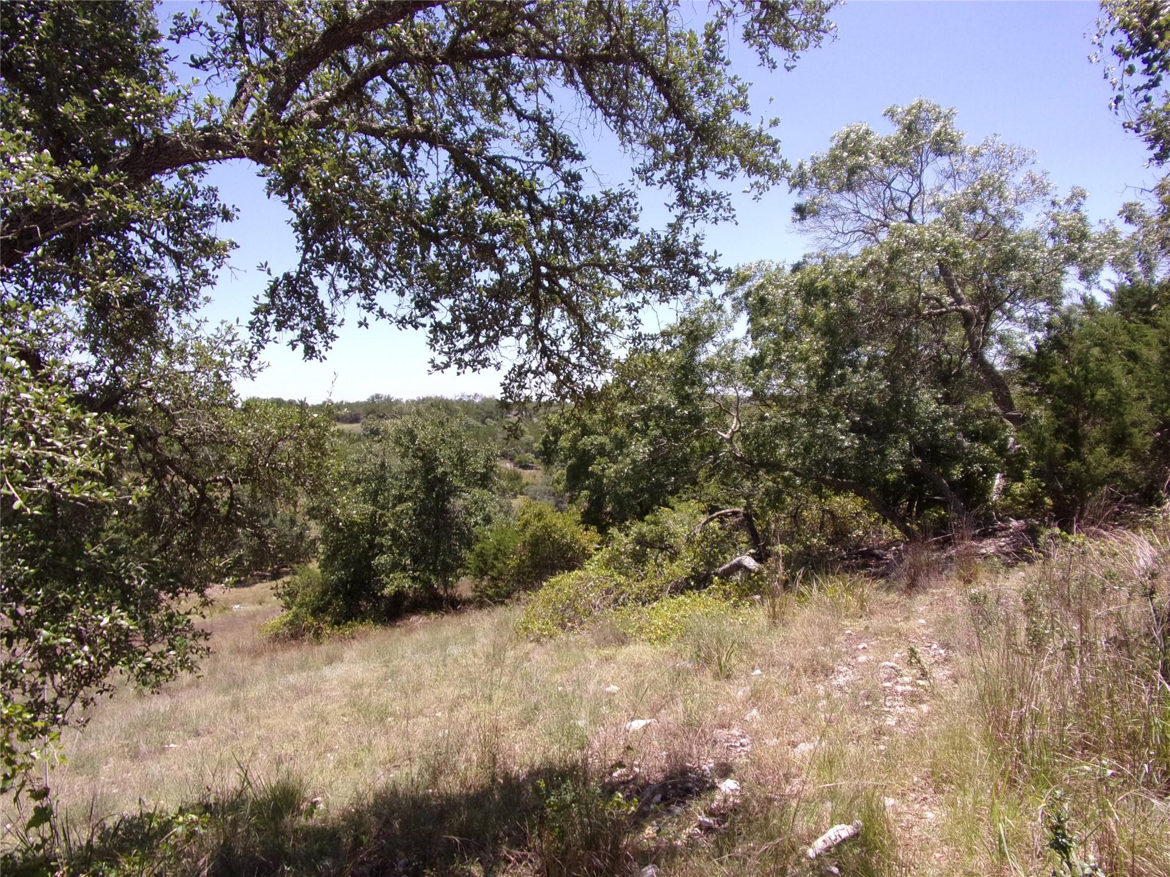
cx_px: 585
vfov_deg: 56.8
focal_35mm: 24
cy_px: 438
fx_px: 811
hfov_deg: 71.6
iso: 80
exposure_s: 1/640
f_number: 3.3
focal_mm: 4.3
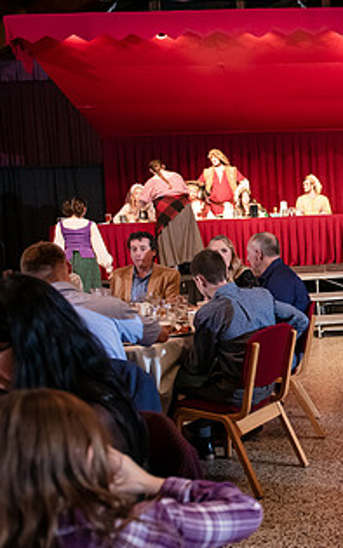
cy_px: 274
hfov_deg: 25.5
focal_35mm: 45
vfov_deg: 44.4
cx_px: 420
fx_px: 673
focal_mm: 24
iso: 1600
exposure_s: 1/200
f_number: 3.2
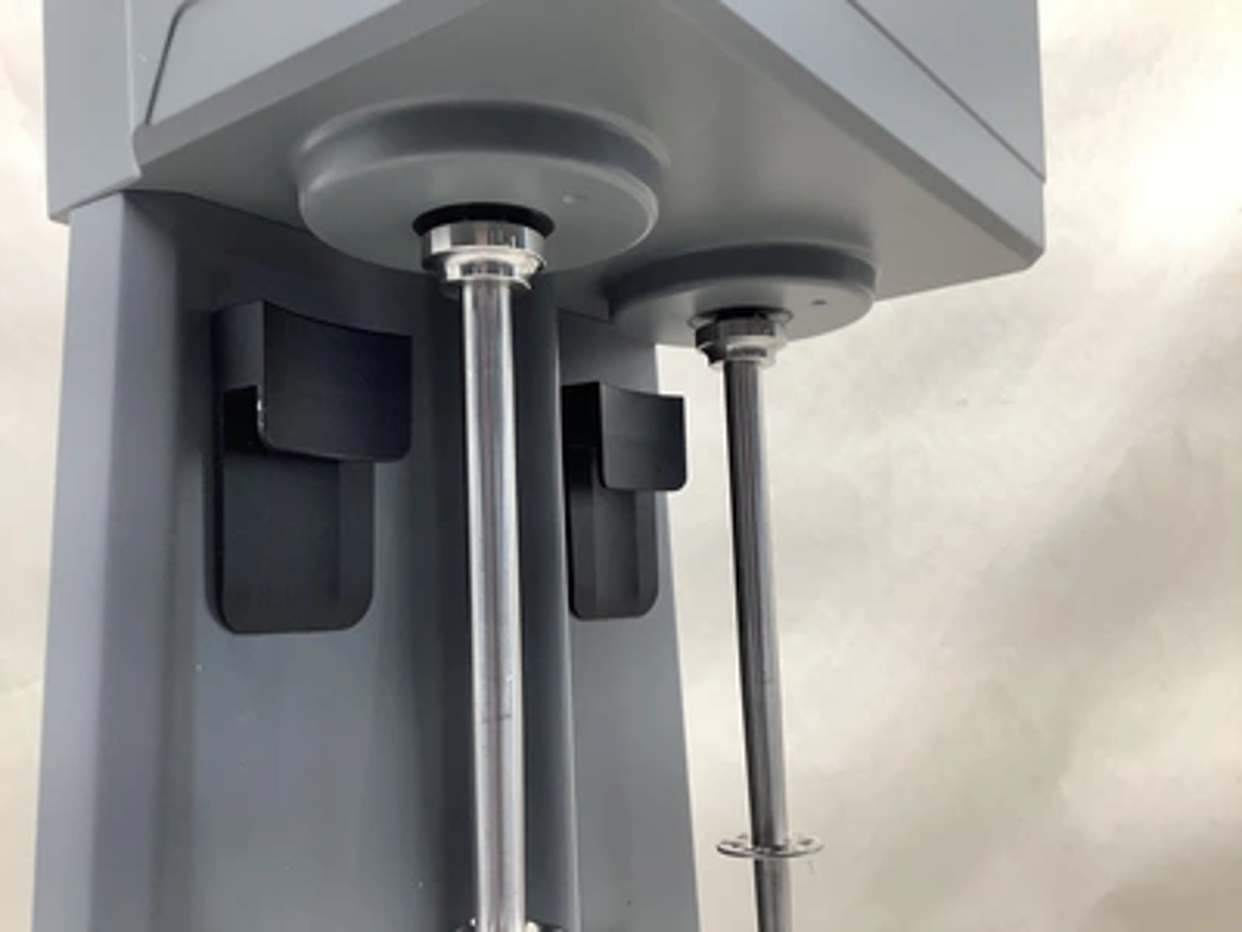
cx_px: 621
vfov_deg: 45.4
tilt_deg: +8.2
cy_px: 466
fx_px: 1112
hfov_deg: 58.4
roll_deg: +1.7
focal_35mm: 31
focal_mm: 3.3
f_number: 2.4
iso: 50
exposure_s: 1/50
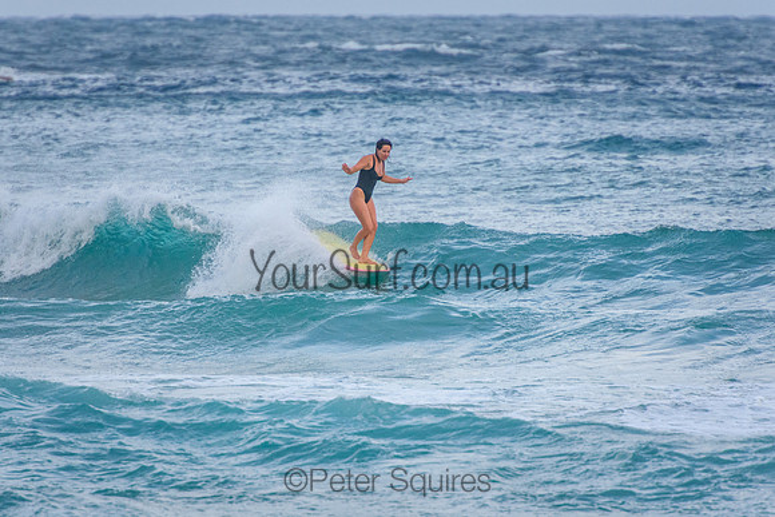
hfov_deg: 3.4
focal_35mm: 615
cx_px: 388
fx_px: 13237
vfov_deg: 2.2
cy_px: 258
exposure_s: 1/1600
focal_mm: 400
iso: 1000
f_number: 5.6
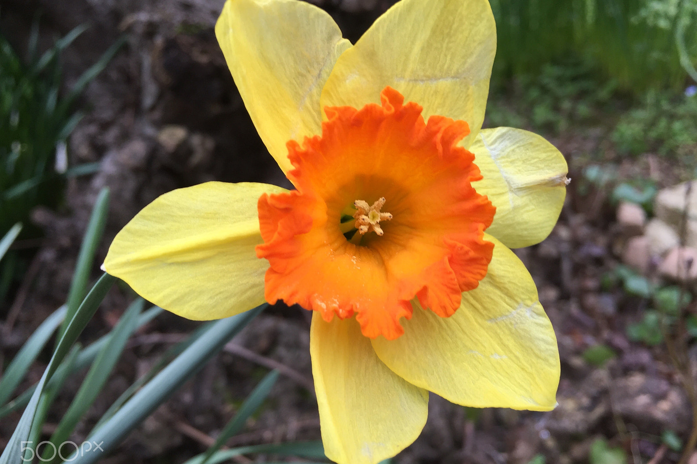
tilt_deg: -43.6
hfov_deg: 60.3
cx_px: 351
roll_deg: +22.7
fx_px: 600
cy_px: 242
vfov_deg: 42.3
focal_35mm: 31
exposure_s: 1/176
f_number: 2.2
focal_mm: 4.15
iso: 32
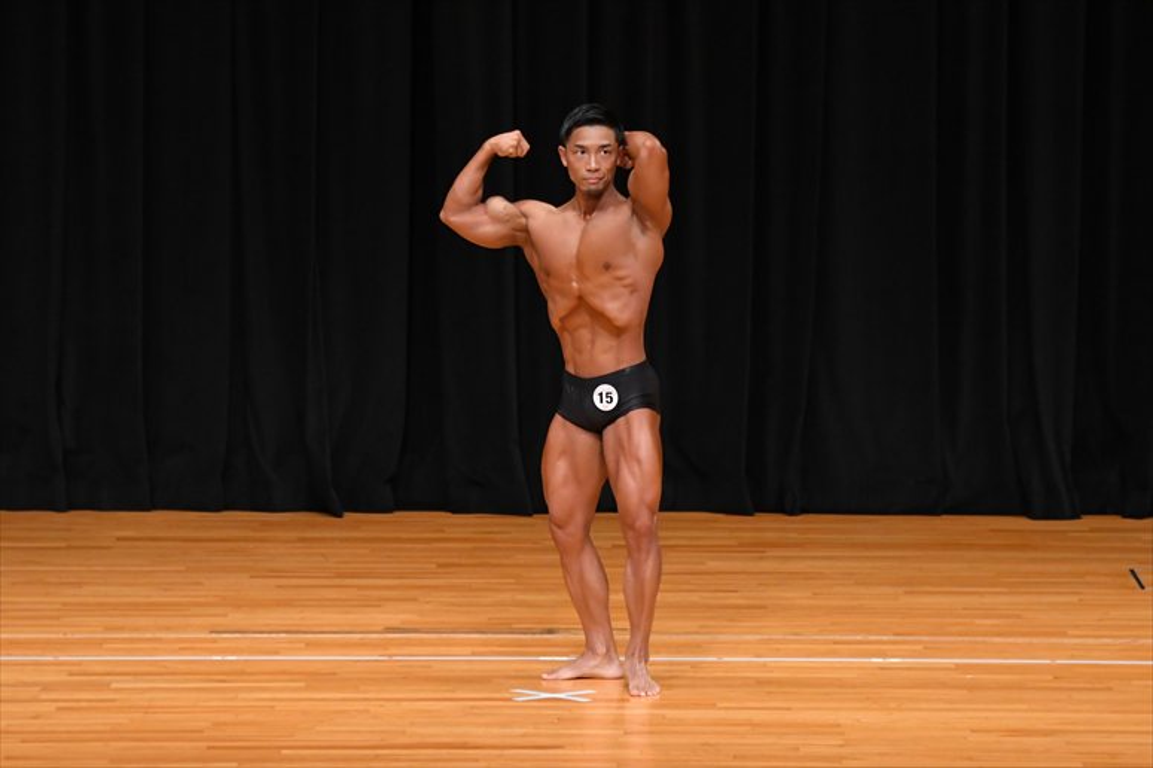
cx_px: 576
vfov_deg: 5.7
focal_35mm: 240
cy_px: 384
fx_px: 7683
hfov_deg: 8.6
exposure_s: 1/400
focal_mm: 160
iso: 3200
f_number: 5.6
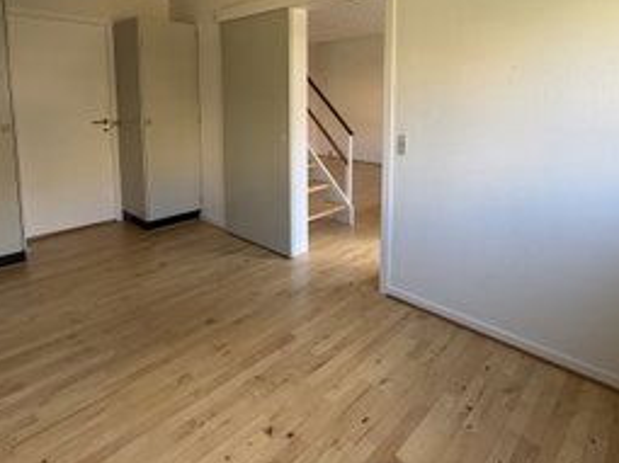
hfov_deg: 76.4
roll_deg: +0.1
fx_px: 393
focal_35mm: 22
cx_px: 311
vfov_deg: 59.0
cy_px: 138
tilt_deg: -6.1
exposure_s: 1/121
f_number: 2.2
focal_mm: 2.22
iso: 125
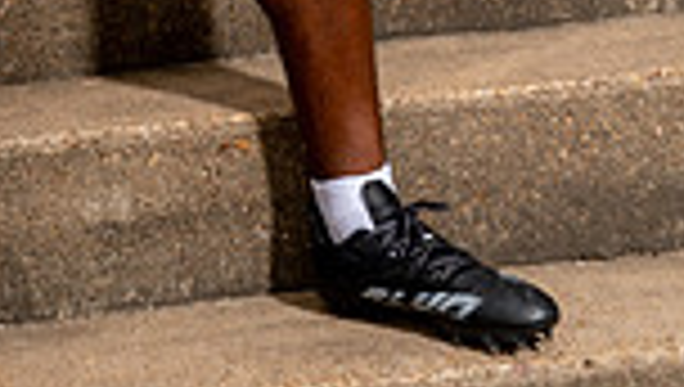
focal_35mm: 124
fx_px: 2252
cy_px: -567
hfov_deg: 17.0
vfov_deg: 8.8
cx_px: 76
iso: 100
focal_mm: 40
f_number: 9
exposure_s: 1/250
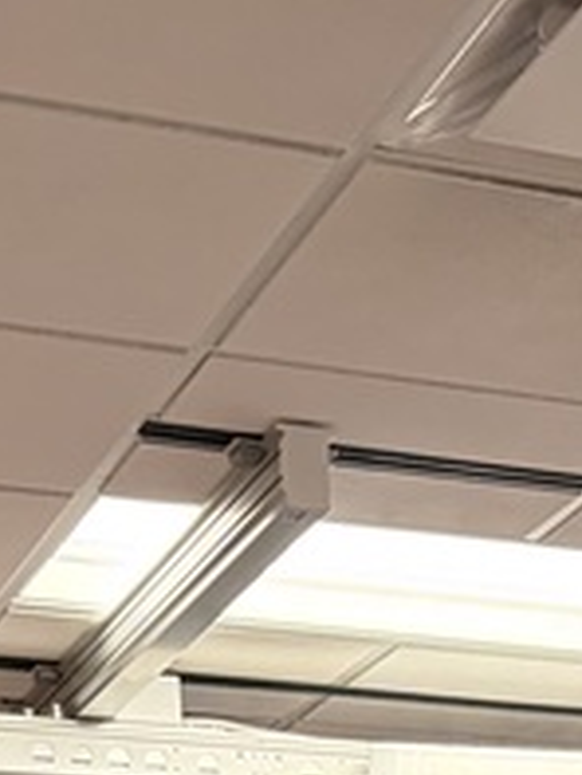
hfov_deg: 10.7
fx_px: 3023
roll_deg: +1.4
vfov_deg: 12.0
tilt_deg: -9.1
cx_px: 794
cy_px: 1821
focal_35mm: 135
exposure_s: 1/60
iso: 250
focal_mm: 5.96
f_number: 1.6
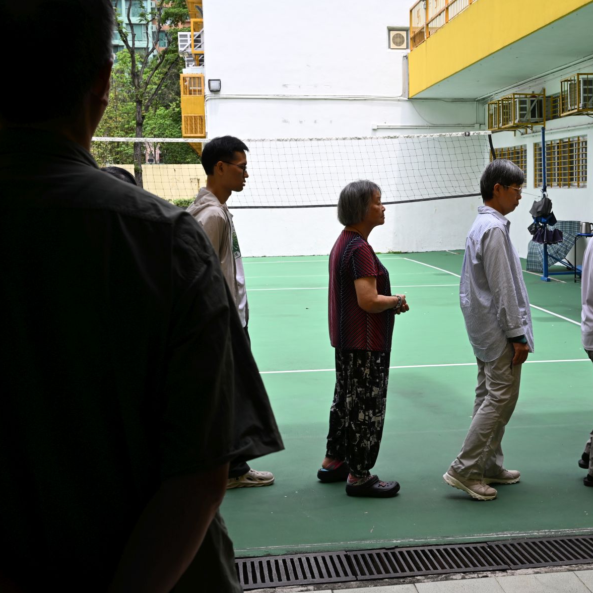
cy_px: 300
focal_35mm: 52
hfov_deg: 32.3
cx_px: 424
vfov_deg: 32.8
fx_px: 1008
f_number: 11
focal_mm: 40
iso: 280
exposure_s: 1/125
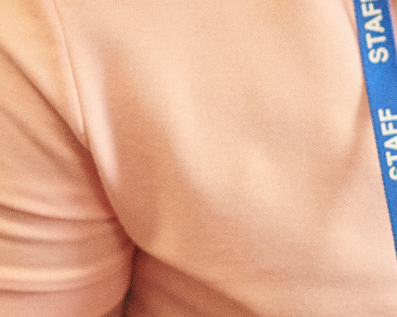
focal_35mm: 280
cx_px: 222
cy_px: -55
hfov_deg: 6.9
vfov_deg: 5.5
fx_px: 3290
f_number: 2.8
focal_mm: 50
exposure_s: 1/200
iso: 1250
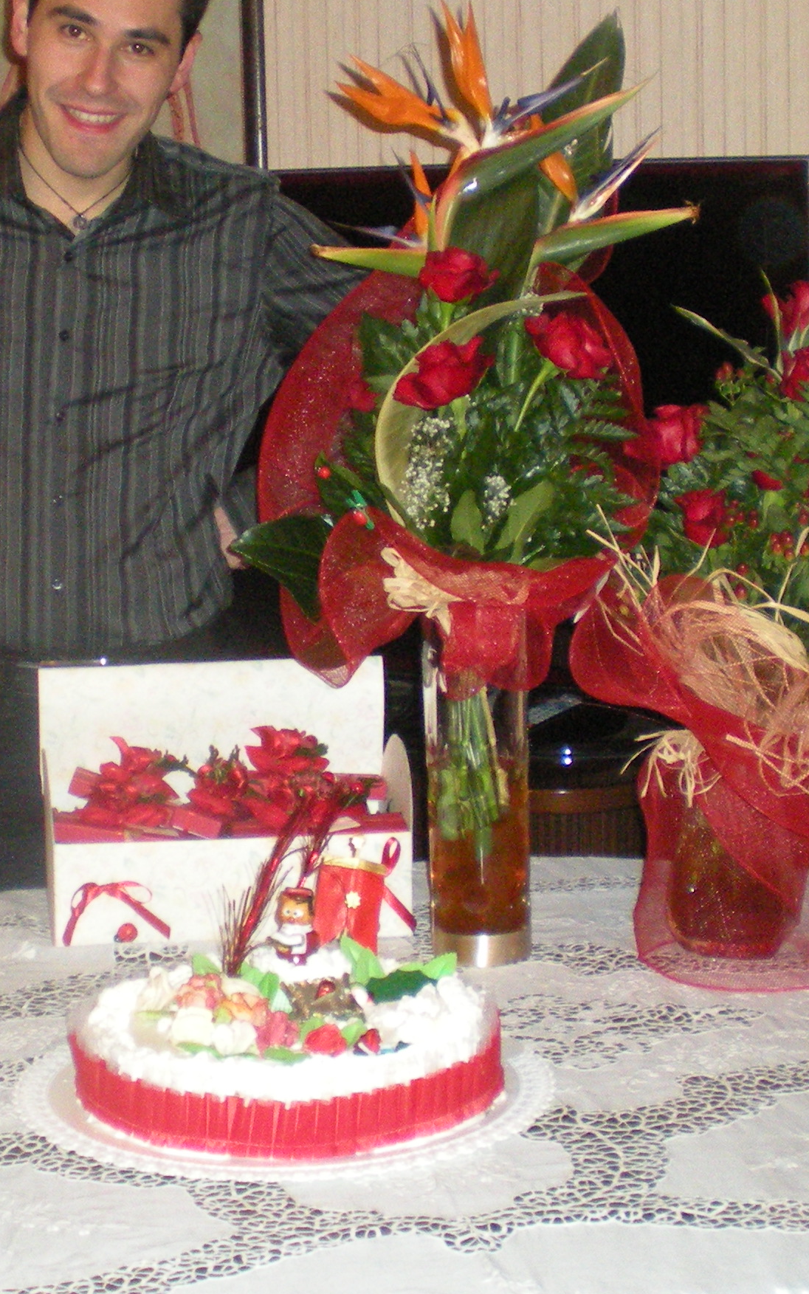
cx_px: 283
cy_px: 522
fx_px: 2645
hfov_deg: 17.4
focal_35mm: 75
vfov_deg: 27.4
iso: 375
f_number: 3.1
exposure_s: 1/60
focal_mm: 6.3
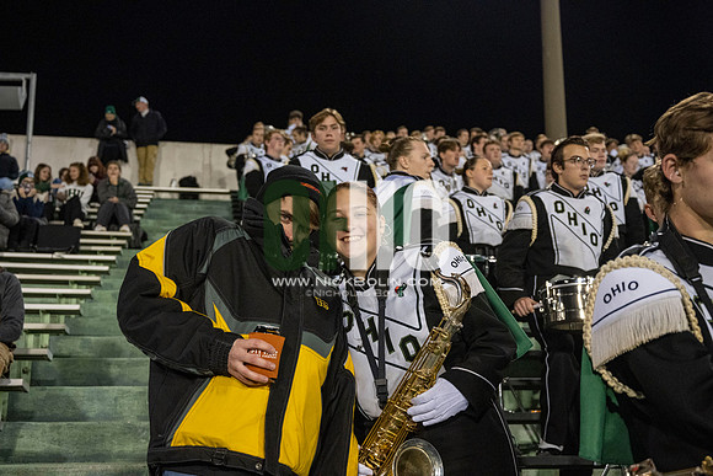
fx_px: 852
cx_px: 356
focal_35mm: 43
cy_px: 238
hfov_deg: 45.4
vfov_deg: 31.2
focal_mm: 43
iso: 2500
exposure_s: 1/500
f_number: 4
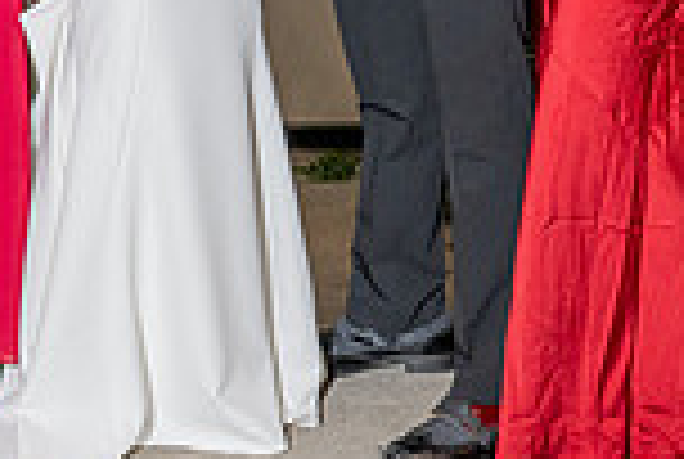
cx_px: 171
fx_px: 2608
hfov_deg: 14.9
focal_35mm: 137
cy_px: -232
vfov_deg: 9.8
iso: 800
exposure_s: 1/200
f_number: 5.6
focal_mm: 33.5
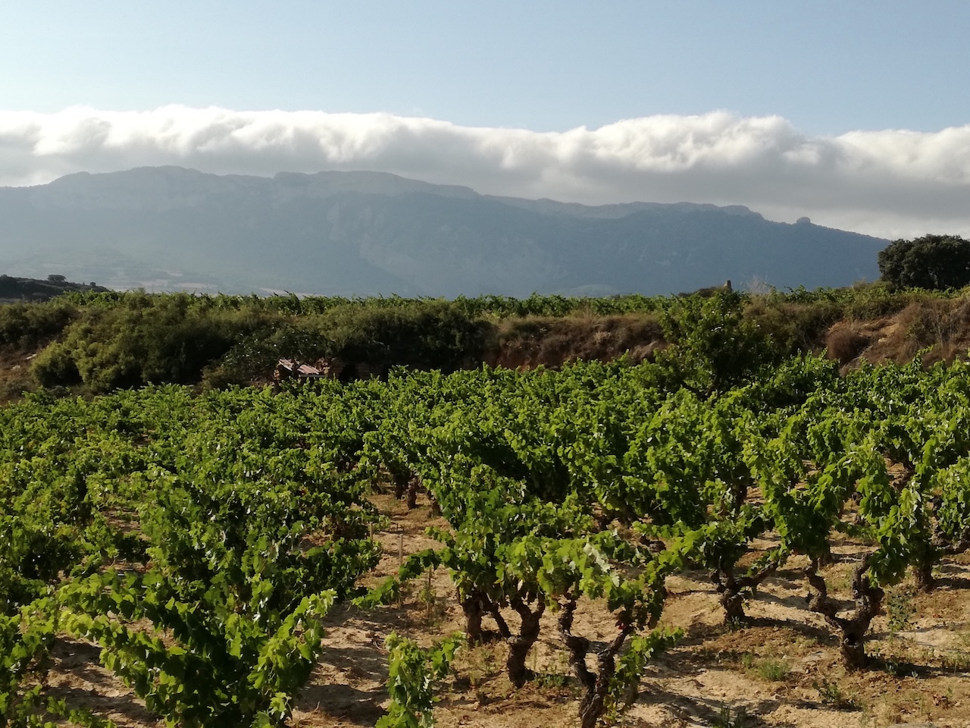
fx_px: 1289
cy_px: 364
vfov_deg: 31.5
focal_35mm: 46
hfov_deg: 41.2
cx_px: 485
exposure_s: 1/1515
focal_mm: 3.79
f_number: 2
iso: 50
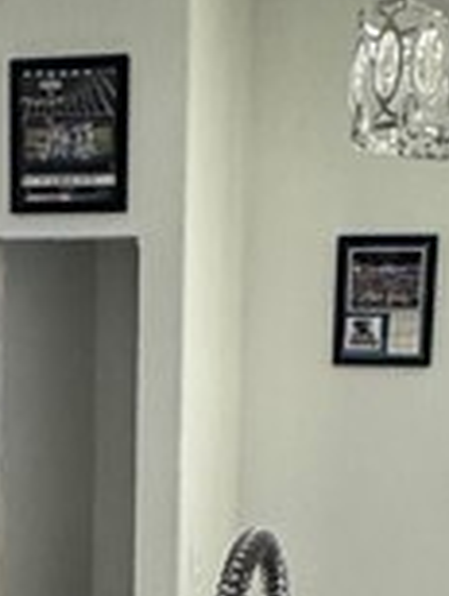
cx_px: 194
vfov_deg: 19.0
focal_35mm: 93
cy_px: 844
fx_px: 1604
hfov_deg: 15.9
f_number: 2.2
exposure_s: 1/120
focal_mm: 2.22
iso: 250
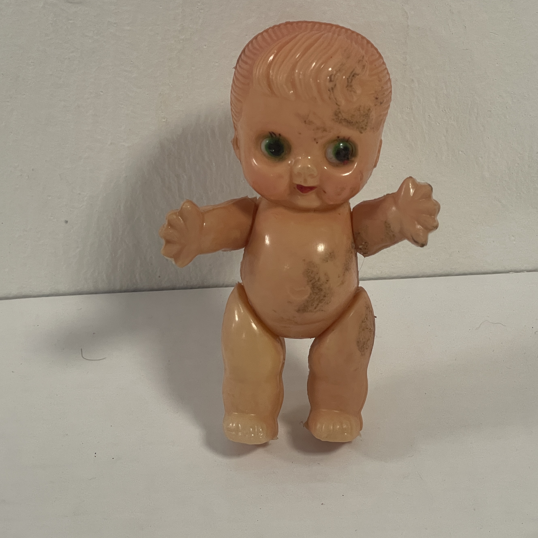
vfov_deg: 20.2
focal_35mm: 86
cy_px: 252
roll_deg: +1.5
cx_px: 295
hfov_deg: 20.2
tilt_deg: -28.5
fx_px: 1512
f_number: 2.2
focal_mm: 7.5
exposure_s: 1/50
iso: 125
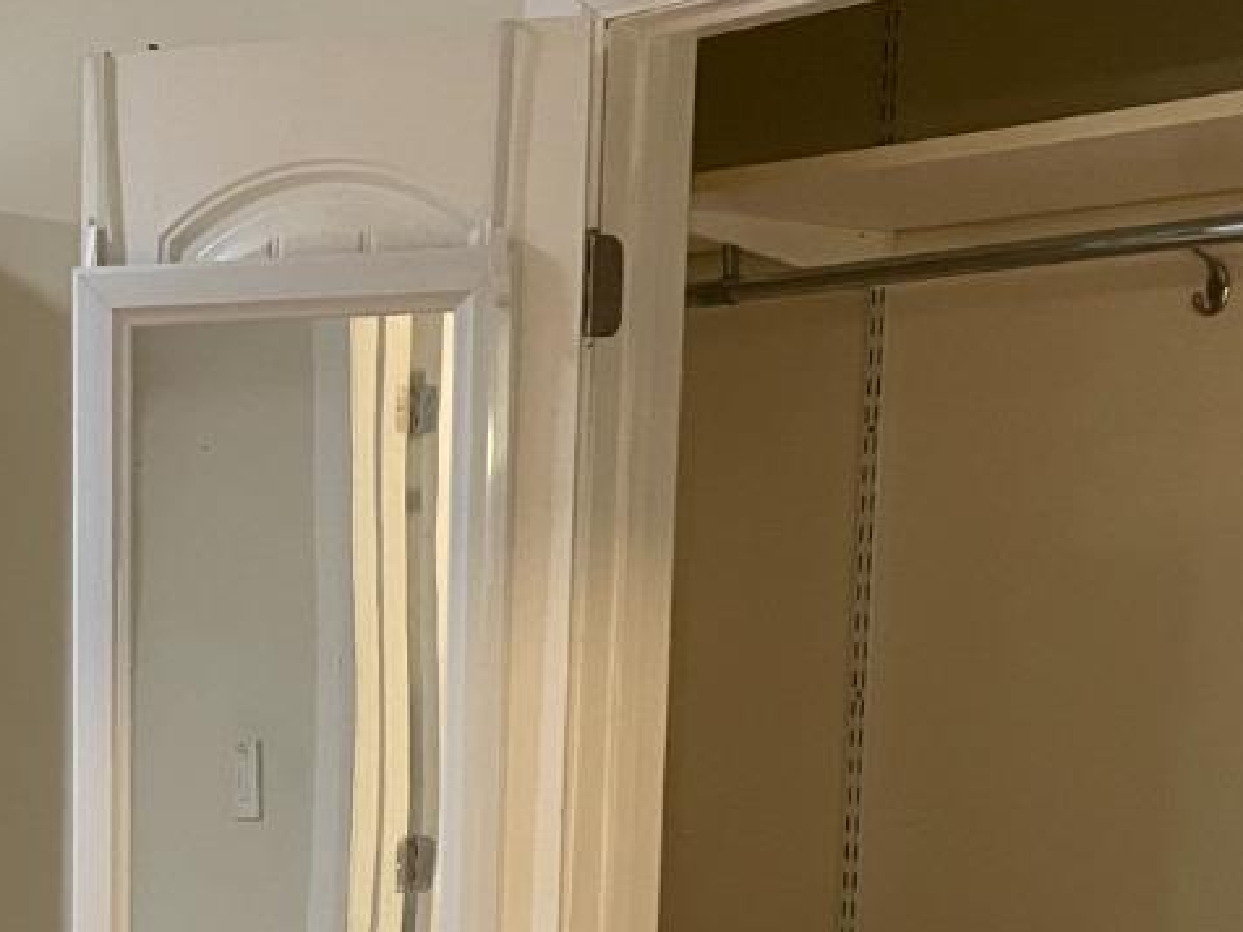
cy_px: 1108
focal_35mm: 82
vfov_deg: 17.2
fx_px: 2944
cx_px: -185
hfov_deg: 22.3
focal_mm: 4.2
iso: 320
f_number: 1.6
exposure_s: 1/60
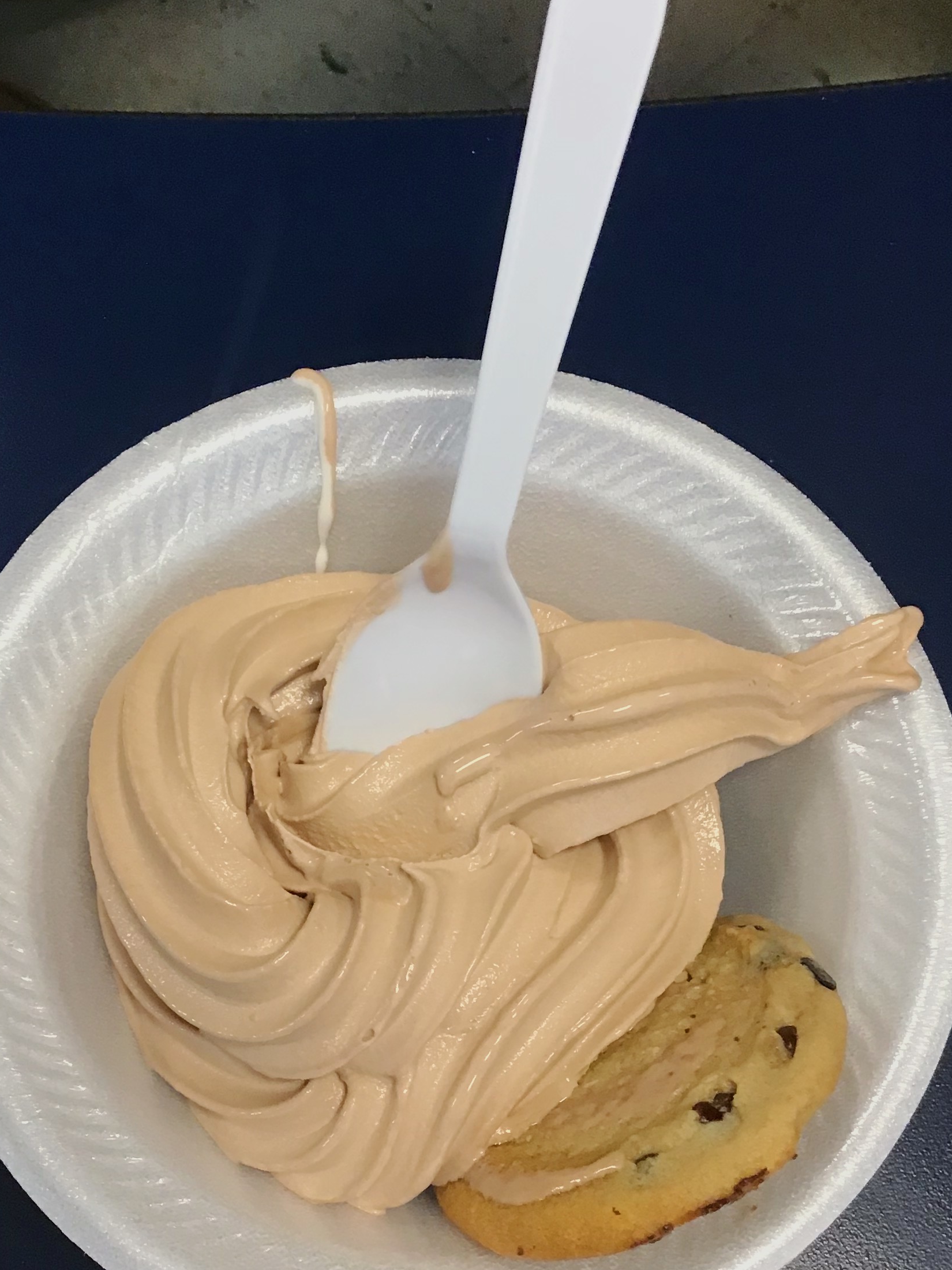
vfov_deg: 40.8
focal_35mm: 46
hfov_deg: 31.5
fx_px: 1687
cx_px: 422
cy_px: 821
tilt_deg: -74.4
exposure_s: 1/30
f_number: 2.4
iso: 100
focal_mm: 3.3
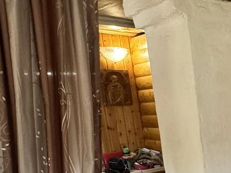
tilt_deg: -9.3
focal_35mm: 54
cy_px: 160
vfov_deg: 26.0
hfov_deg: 27.2
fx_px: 360
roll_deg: +2.5
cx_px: 328
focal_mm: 2.22
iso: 320
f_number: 2.2
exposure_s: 1/99
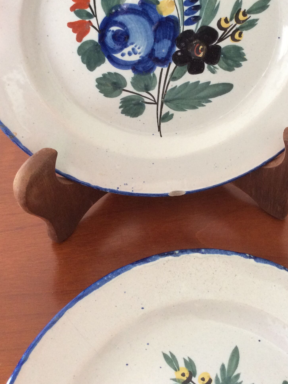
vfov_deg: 43.4
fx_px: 477
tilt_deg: -46.0
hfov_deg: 33.3
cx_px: 189
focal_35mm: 43
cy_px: 140
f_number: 2.4
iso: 125
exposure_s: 1/25
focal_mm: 3.3
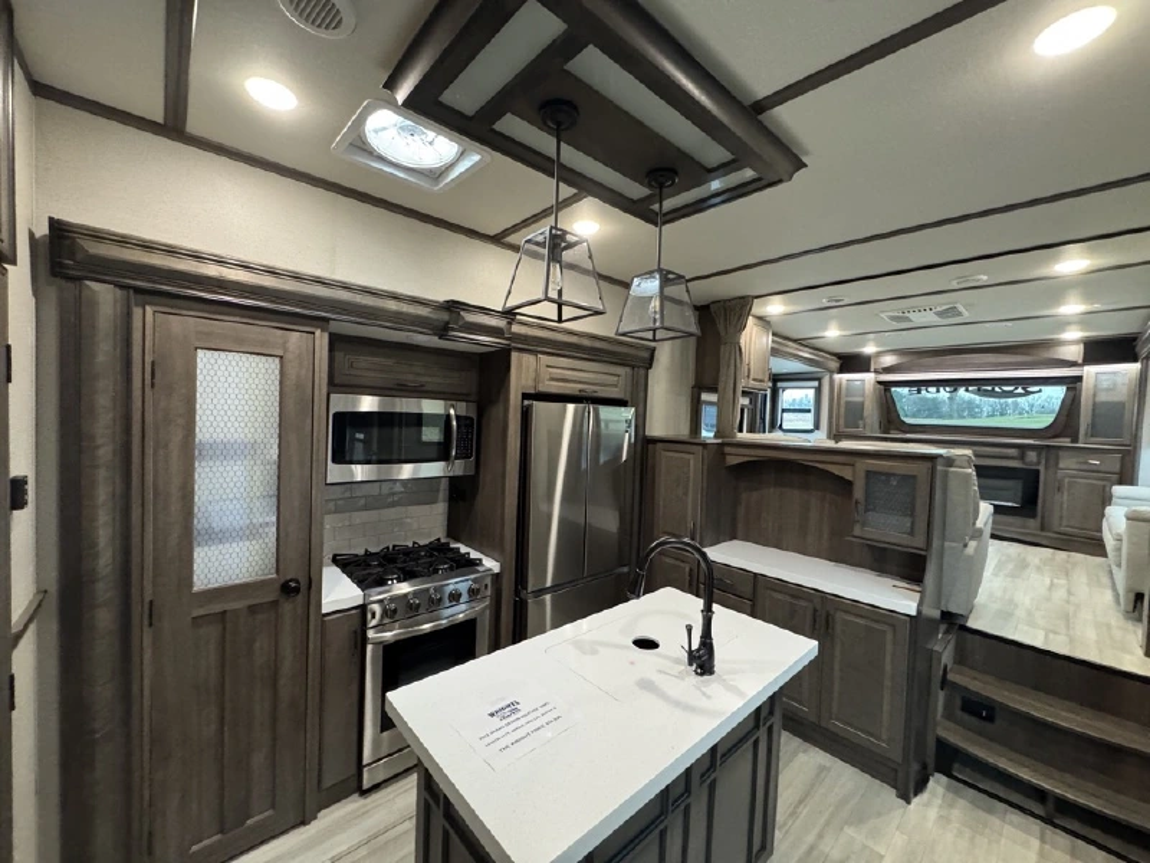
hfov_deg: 102.1
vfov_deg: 85.7
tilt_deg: -0.3
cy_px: 432
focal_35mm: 14
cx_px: 575
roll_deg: -2.6
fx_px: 465
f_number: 2.2
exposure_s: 1/60
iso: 800
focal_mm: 2.22
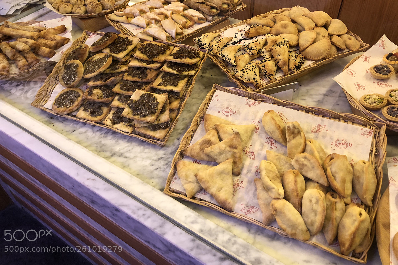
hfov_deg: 61.9
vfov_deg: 43.5
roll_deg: +4.1
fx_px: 332
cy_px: 115
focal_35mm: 30
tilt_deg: -43.2
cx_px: 193
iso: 50
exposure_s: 1/14
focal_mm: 3.99
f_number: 1.8
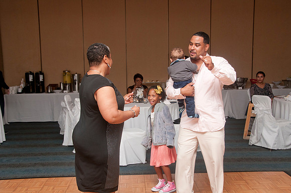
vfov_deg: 31.8
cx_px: 146
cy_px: 96
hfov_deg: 46.5
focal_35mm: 42
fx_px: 339
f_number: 6.3
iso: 400
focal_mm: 28
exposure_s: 1/125
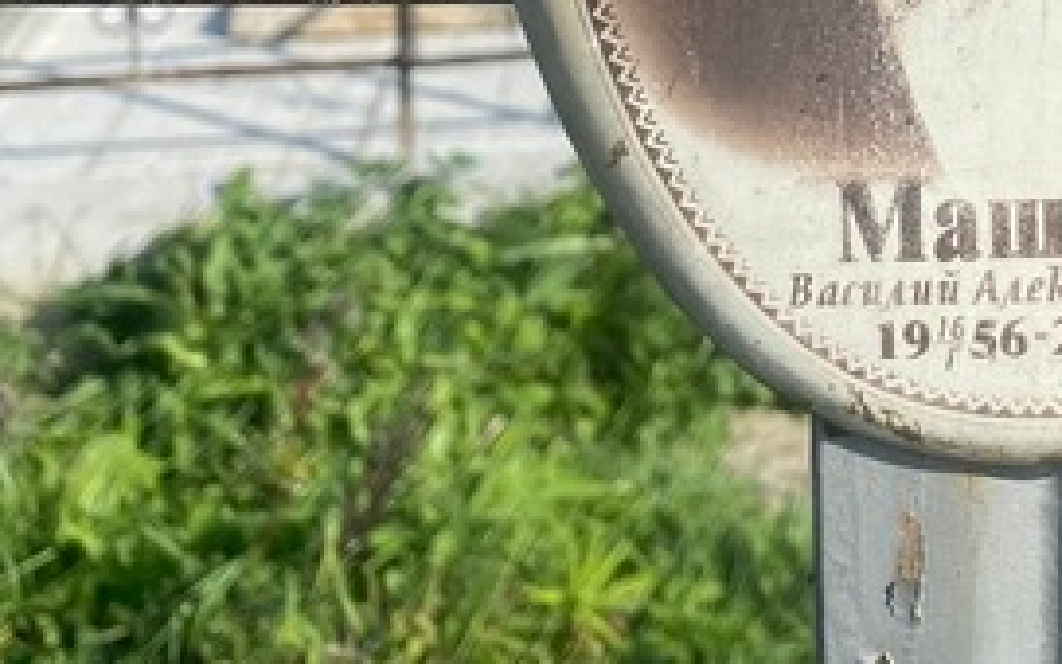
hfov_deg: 24.4
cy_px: -352
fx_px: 2344
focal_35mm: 81
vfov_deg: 14.9
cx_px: 1046
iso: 32
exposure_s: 1/2105
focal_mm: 4.25
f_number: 1.8
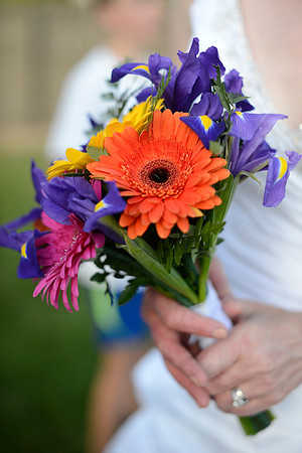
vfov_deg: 39.6
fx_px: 629
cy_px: 226
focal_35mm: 50
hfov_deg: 27.0
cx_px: 151
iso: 400
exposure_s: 1/640
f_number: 2.2
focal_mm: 50
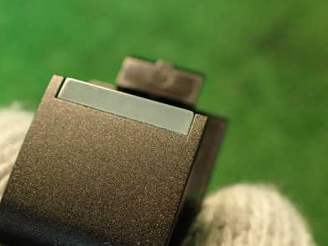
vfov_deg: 31.3
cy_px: 165
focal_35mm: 46
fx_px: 436
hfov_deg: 40.7
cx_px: 110
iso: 250
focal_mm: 5.4
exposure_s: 1/30
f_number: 2.3
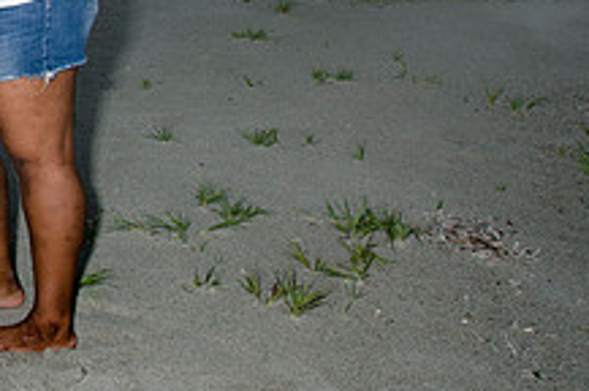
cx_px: -114
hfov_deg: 22.4
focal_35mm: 84
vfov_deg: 15.5
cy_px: -100
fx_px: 1372
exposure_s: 1/250
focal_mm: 21
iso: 100
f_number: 7.1
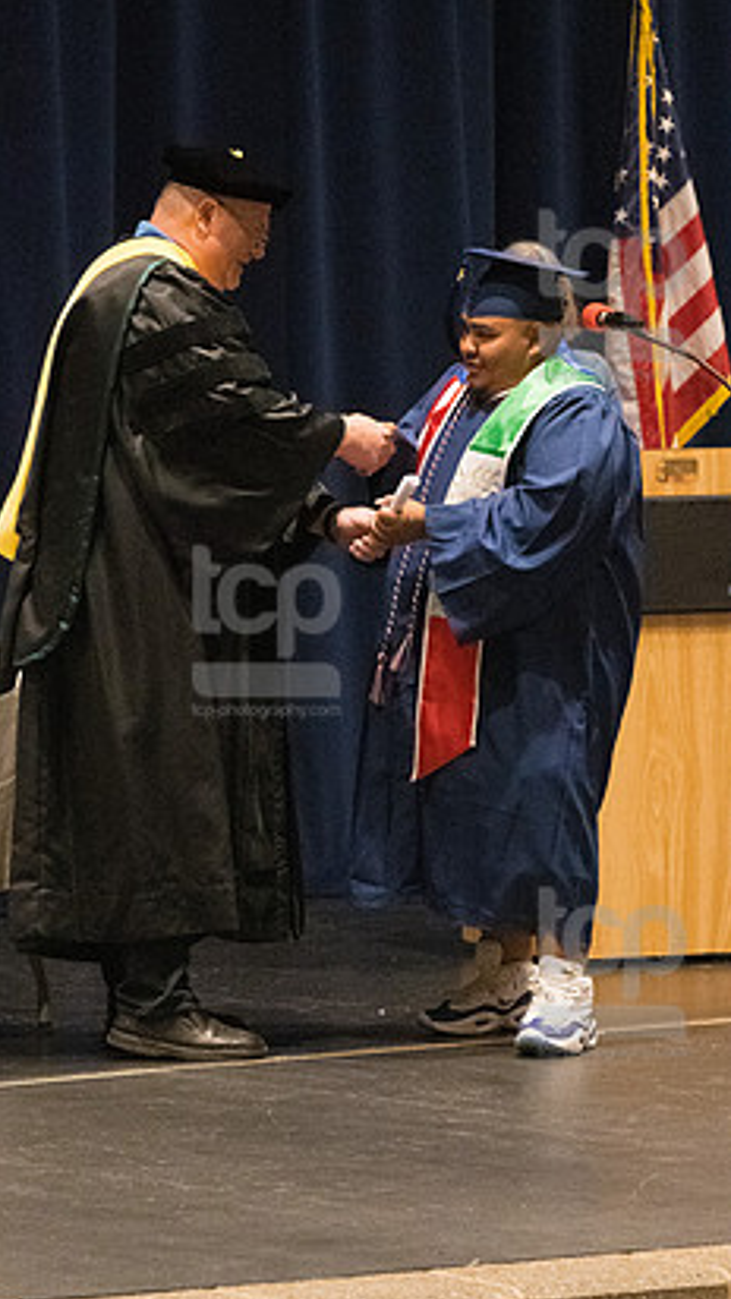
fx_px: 8539
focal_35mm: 248
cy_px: 631
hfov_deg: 4.9
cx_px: 266
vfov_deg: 8.7
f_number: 4.5
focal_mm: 145
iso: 8000
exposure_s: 1/250
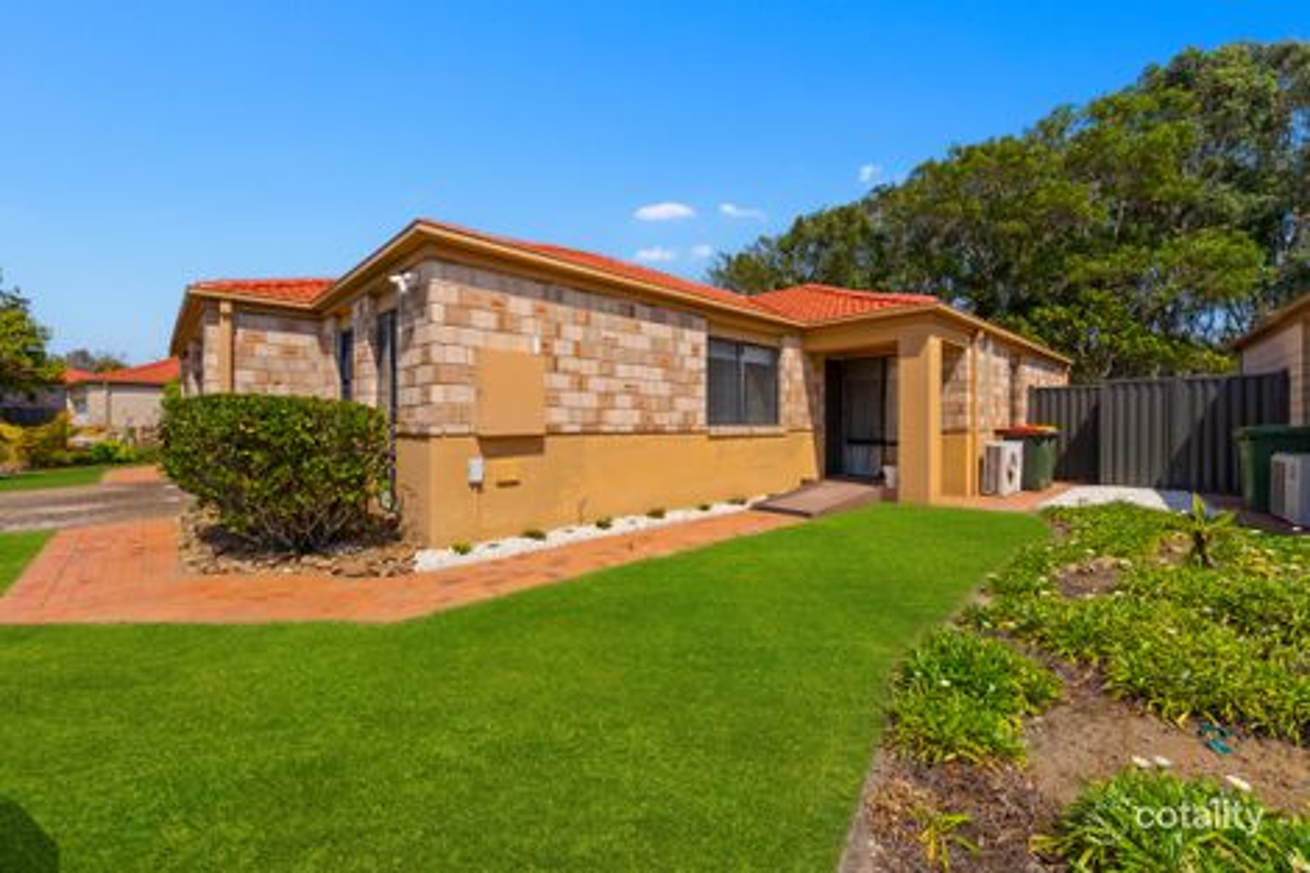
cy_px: 436
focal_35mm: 14
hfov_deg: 104.3
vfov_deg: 81.2
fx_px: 509
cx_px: 655
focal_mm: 14
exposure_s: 1/500
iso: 320
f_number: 11
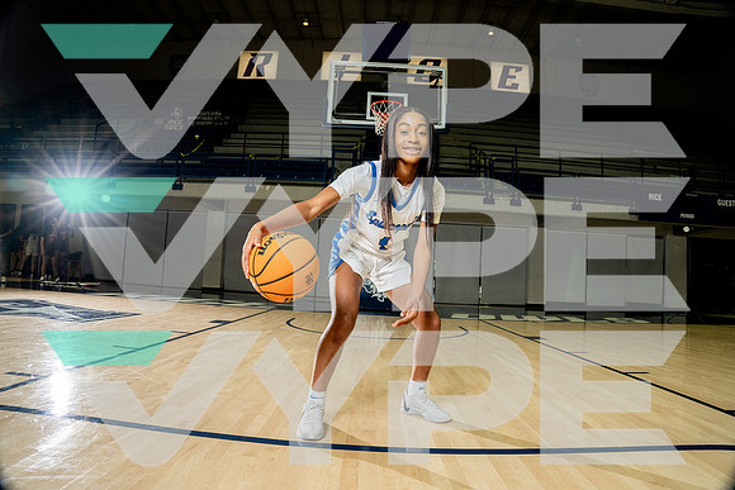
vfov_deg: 62.0
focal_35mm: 20
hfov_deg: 84.0
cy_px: 245
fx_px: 408
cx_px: 368
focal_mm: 20
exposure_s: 1/250
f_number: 8
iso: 640
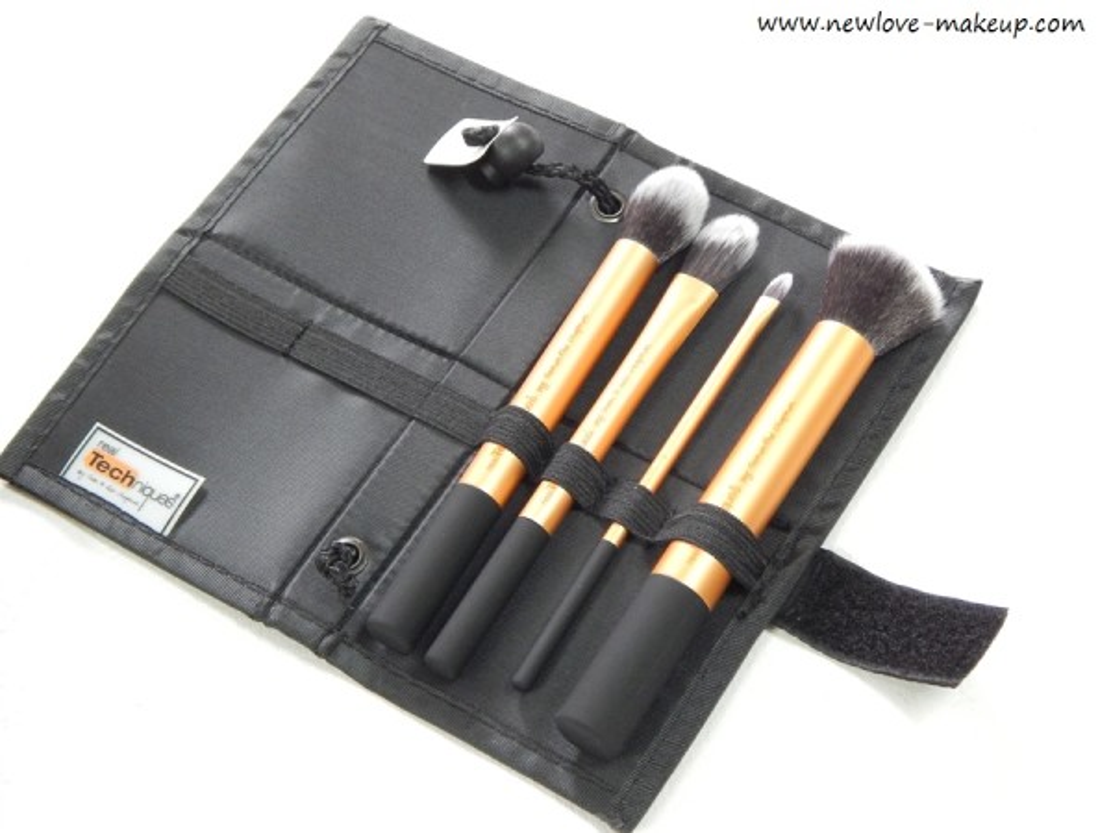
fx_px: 2215
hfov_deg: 28.2
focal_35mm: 69
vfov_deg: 21.3
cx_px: 556
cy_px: 416
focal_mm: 12.3
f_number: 4.1
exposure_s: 1/8
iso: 720
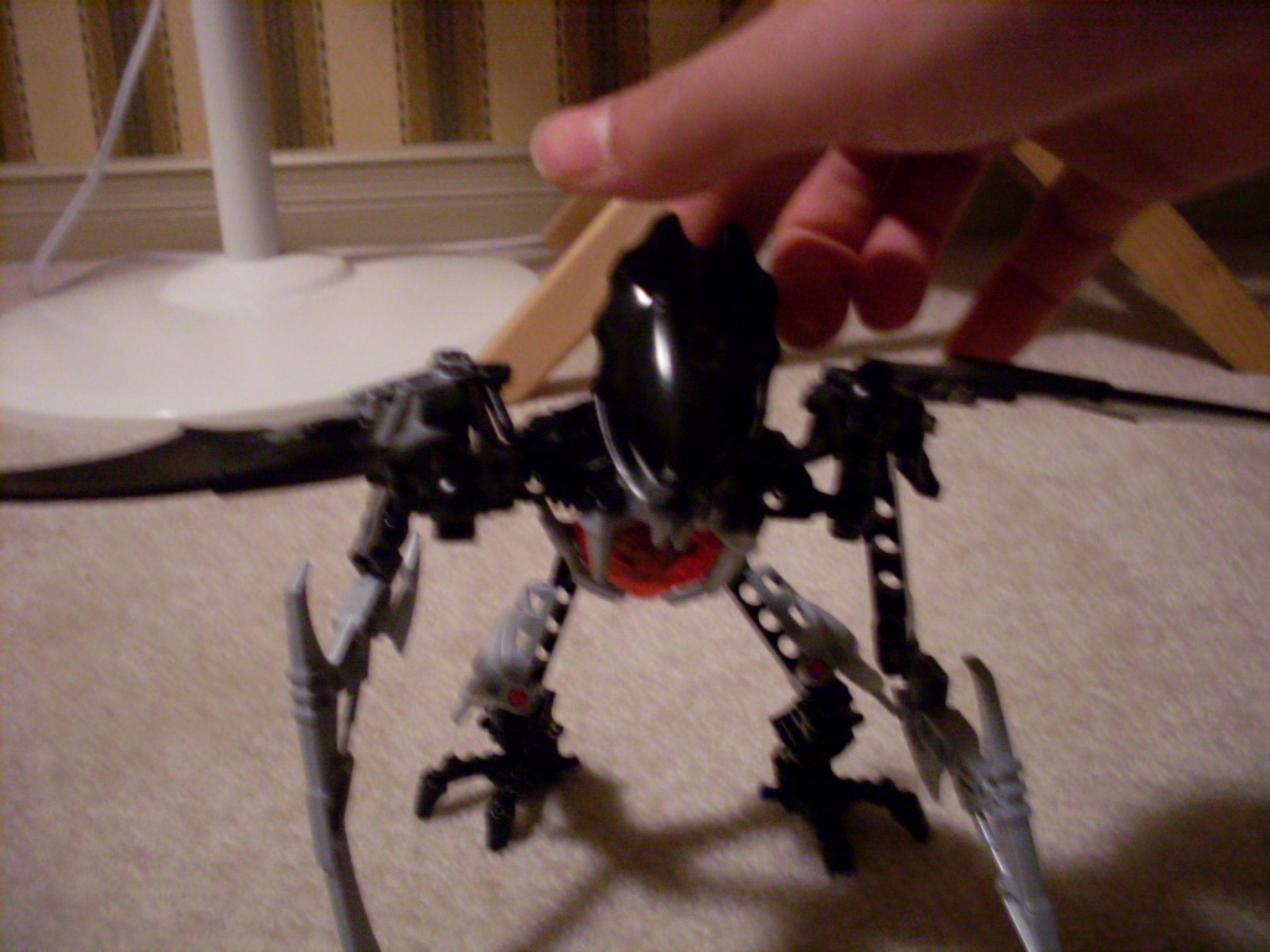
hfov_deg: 49.0
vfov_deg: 37.7
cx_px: 635
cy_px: 476
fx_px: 1394
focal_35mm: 38
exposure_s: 1/10
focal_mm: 6.3
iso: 200
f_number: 2.8
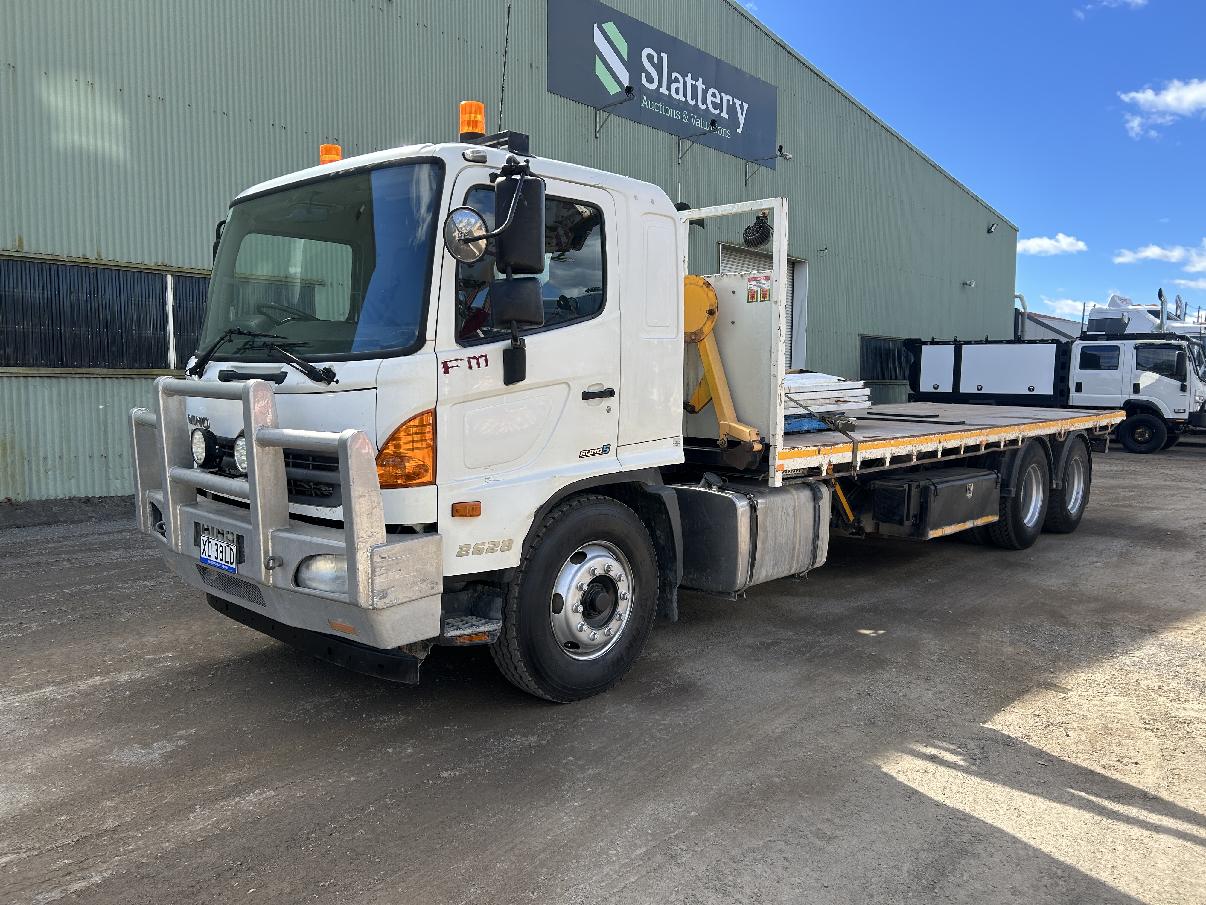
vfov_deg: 53.1
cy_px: 452
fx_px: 906
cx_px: 603
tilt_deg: -5.6
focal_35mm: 26
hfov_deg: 67.3
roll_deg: -0.9
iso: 50
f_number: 1.5
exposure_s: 1/1431
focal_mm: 5.7
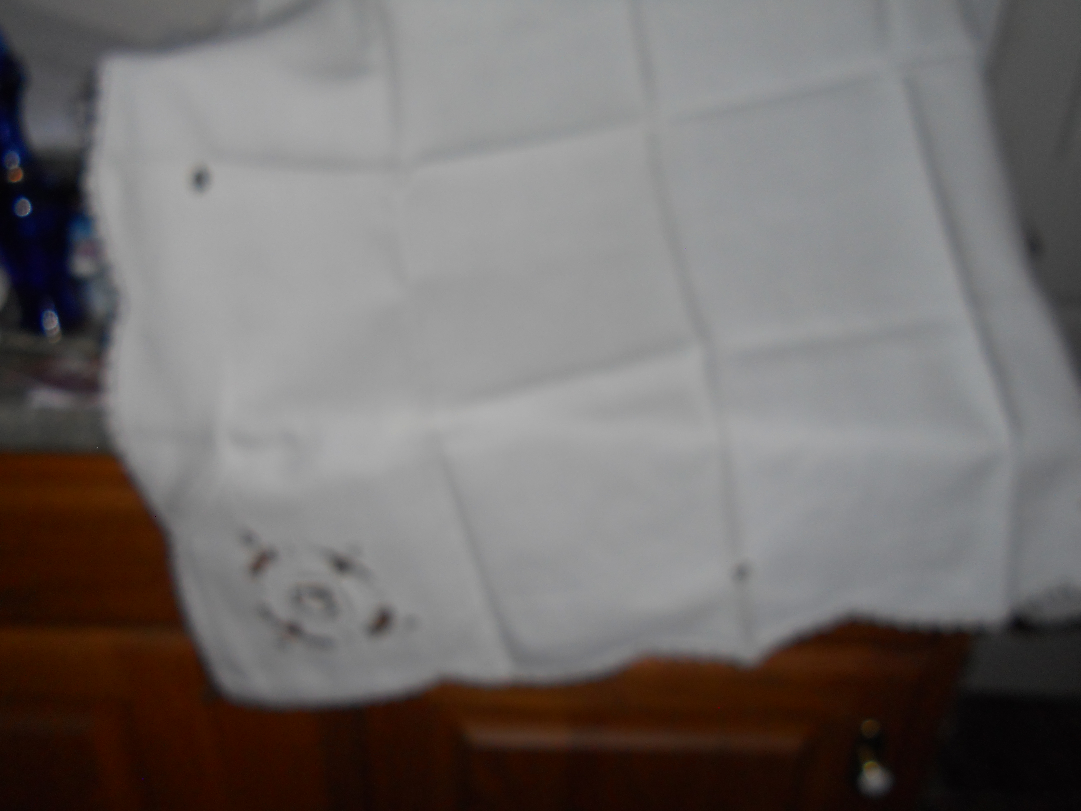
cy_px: 406
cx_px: 540
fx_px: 999
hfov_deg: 56.8
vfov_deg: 44.2
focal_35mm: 32
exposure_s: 1/25
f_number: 8.8
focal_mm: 5.8
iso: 200
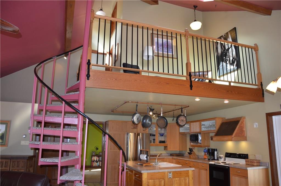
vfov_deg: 47.7
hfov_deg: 67.5
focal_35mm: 27
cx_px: 140
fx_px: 210
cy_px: 93
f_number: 5
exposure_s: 1/125
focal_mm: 18
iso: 800
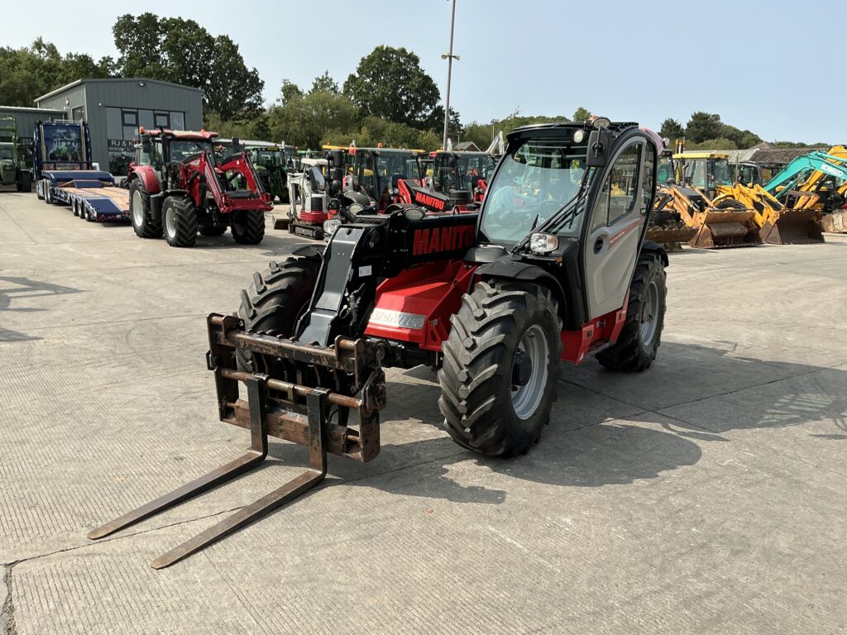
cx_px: 424
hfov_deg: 63.4
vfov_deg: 49.7
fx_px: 685
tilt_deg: -9.4
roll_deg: -1.8
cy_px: 318
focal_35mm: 28
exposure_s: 1/1451
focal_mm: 3
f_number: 1.8
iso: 25
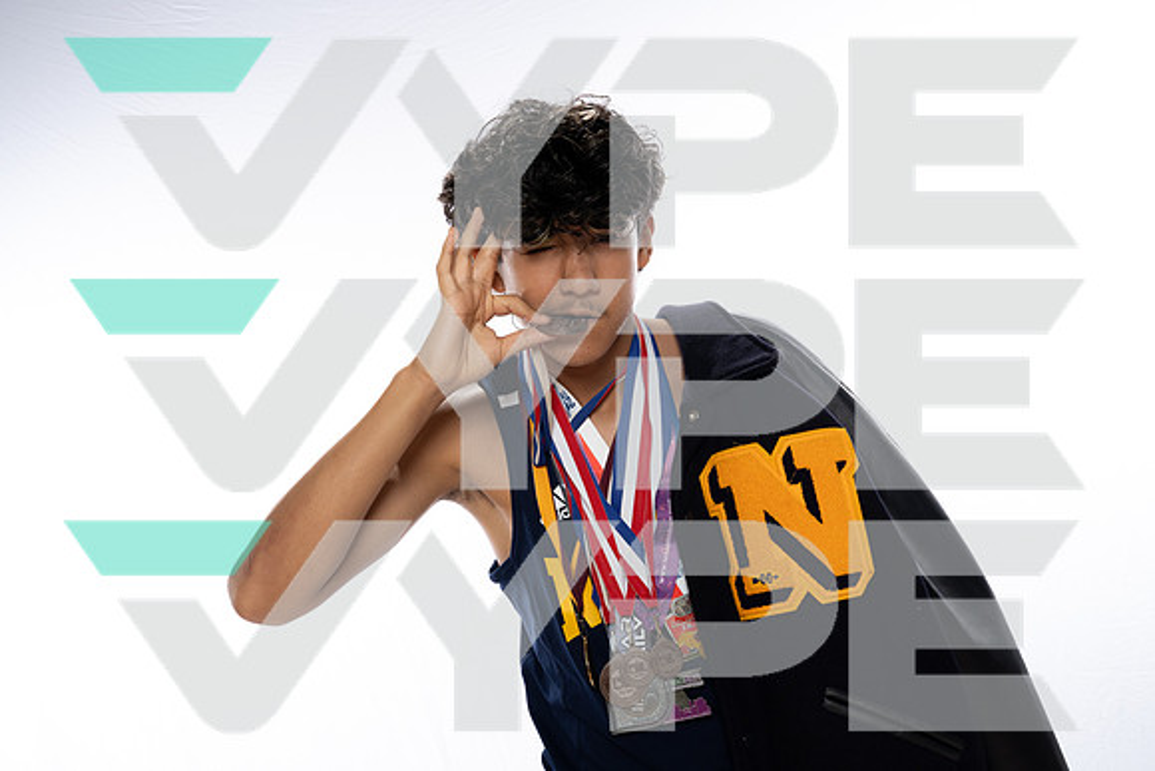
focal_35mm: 37
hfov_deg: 51.9
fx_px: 1187
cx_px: 578
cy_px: 386
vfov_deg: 36.0
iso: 1250
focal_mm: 37
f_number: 11
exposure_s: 1/250
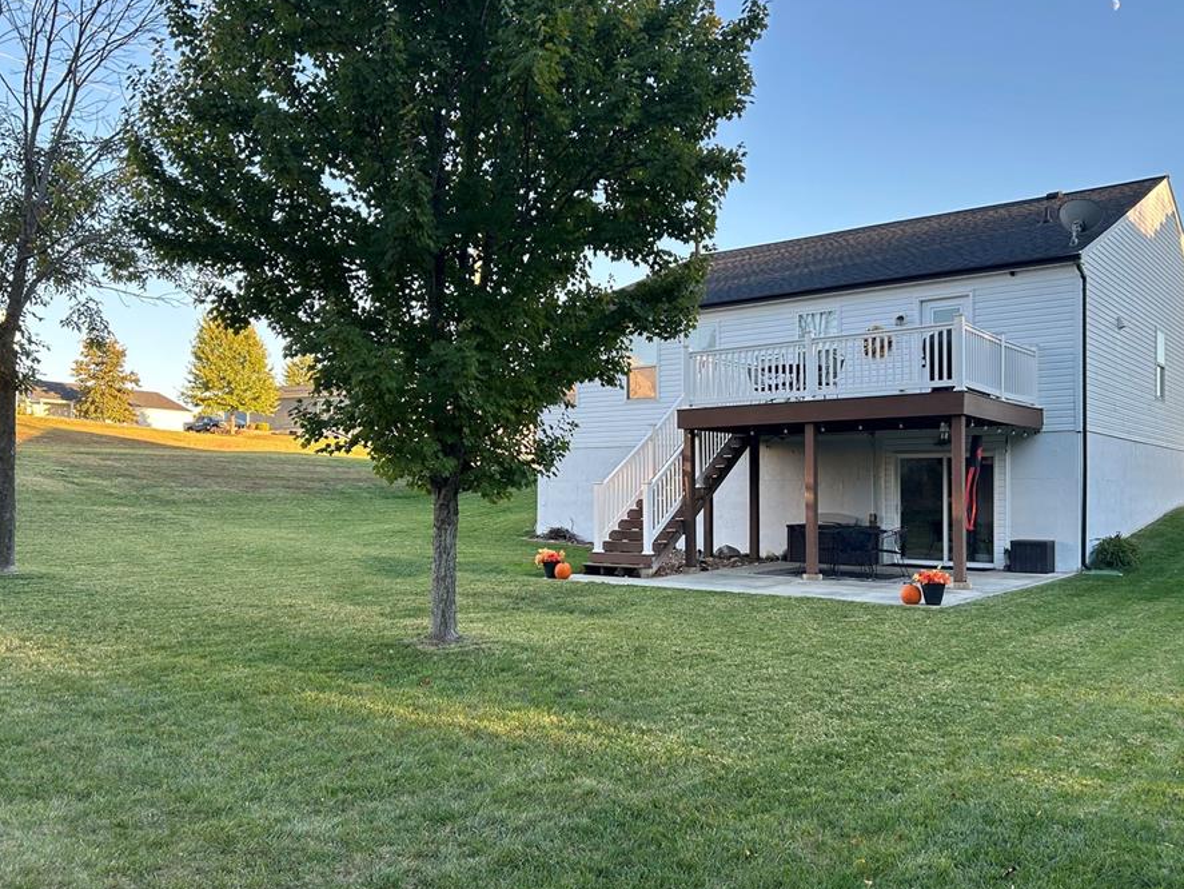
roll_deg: +0.2
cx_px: 651
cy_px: 499
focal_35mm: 30
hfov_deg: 59.8
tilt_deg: +0.9
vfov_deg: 46.7
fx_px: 1027
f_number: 1.5
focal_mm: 5.7
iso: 50
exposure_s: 1/342
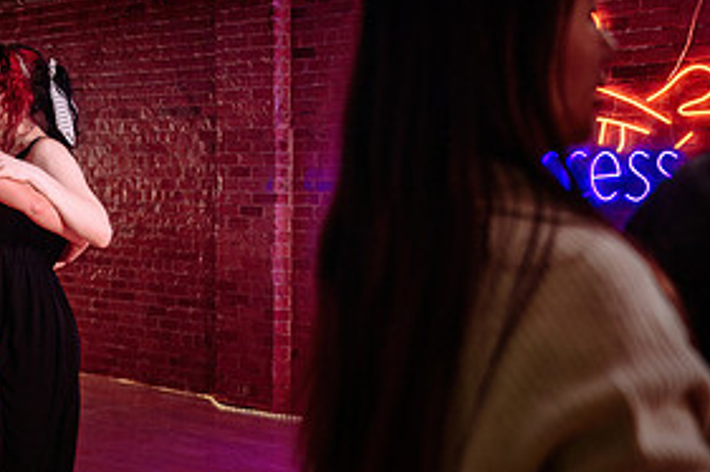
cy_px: 312
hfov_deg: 23.9
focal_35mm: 85
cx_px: 327
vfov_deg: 16.0
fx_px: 1675
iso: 800
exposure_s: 1/80
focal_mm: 40
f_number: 3.5
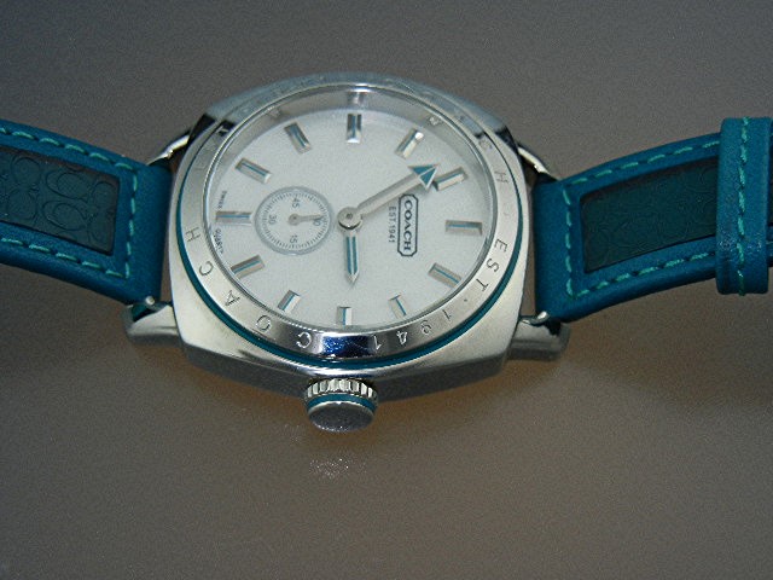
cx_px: 386
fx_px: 1719
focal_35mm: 77
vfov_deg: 19.1
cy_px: 290
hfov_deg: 25.3
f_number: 4.3
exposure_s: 1/30
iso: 200
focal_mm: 13.9
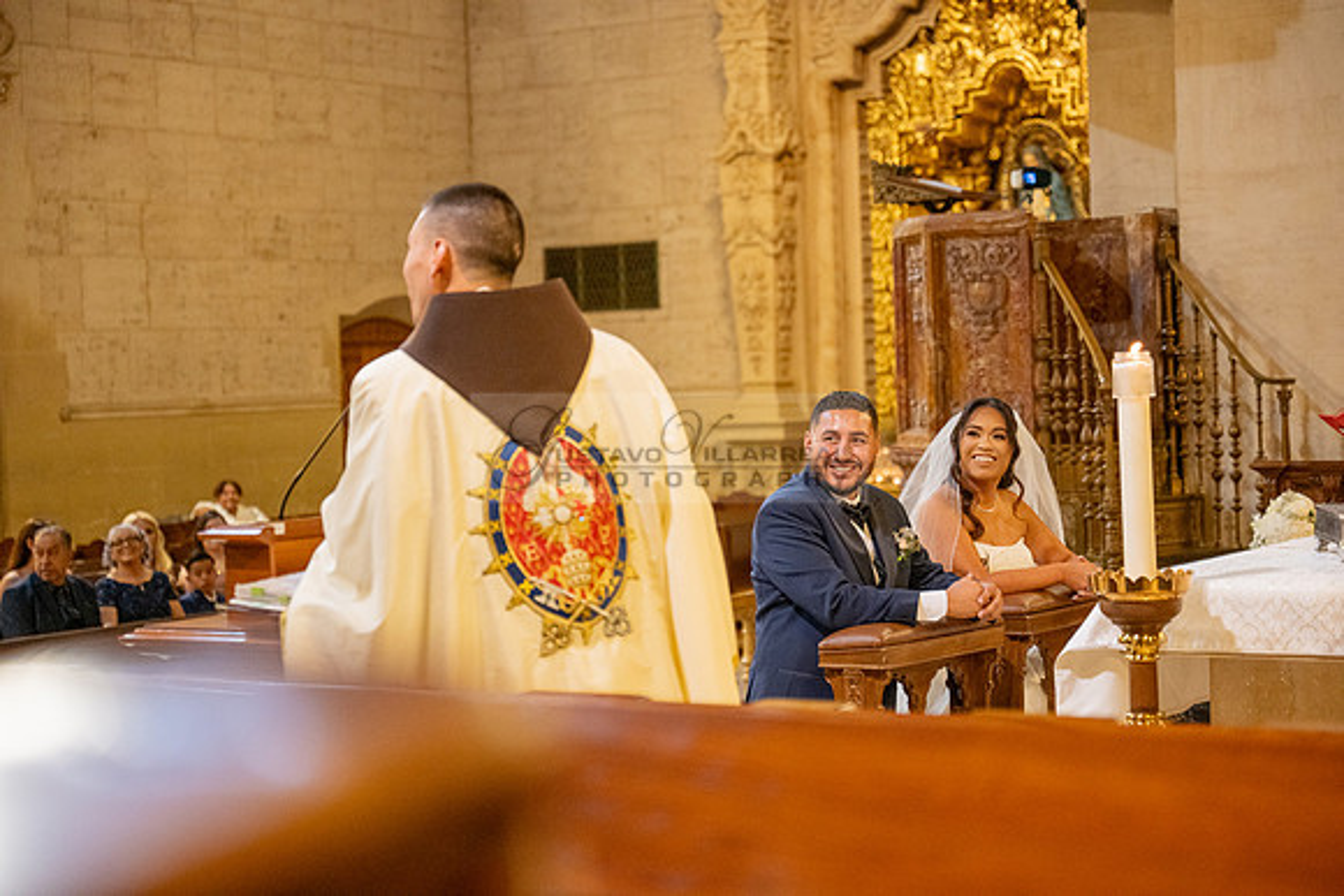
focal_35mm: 70
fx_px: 2614
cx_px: 672
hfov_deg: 28.8
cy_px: 448
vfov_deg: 19.5
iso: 2000
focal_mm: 70
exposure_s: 1/200
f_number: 2.8
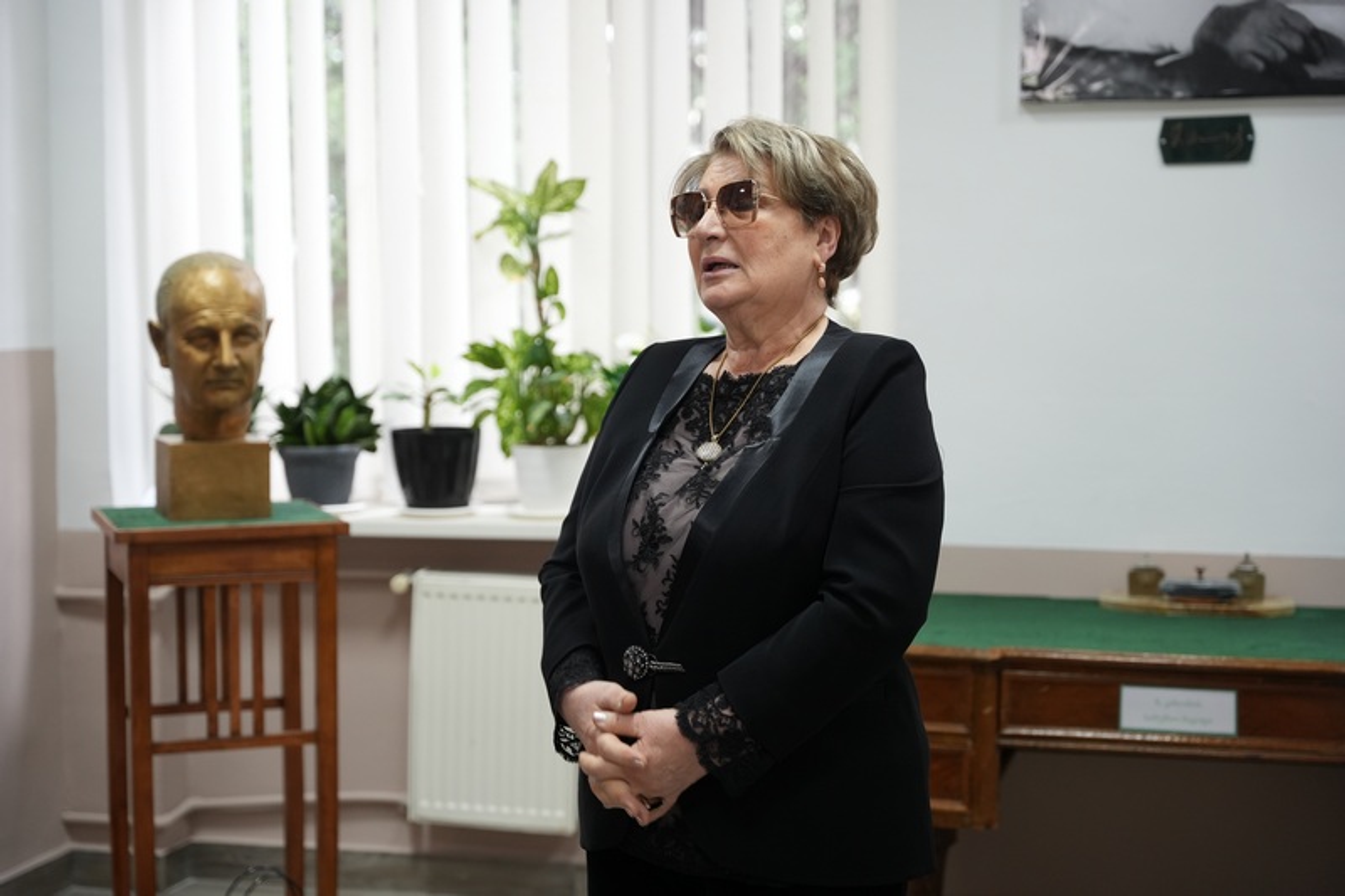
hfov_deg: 33.6
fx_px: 2226
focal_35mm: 60
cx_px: 672
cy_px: 448
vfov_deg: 22.8
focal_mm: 59.6
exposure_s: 1/125
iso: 1600
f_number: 2.8
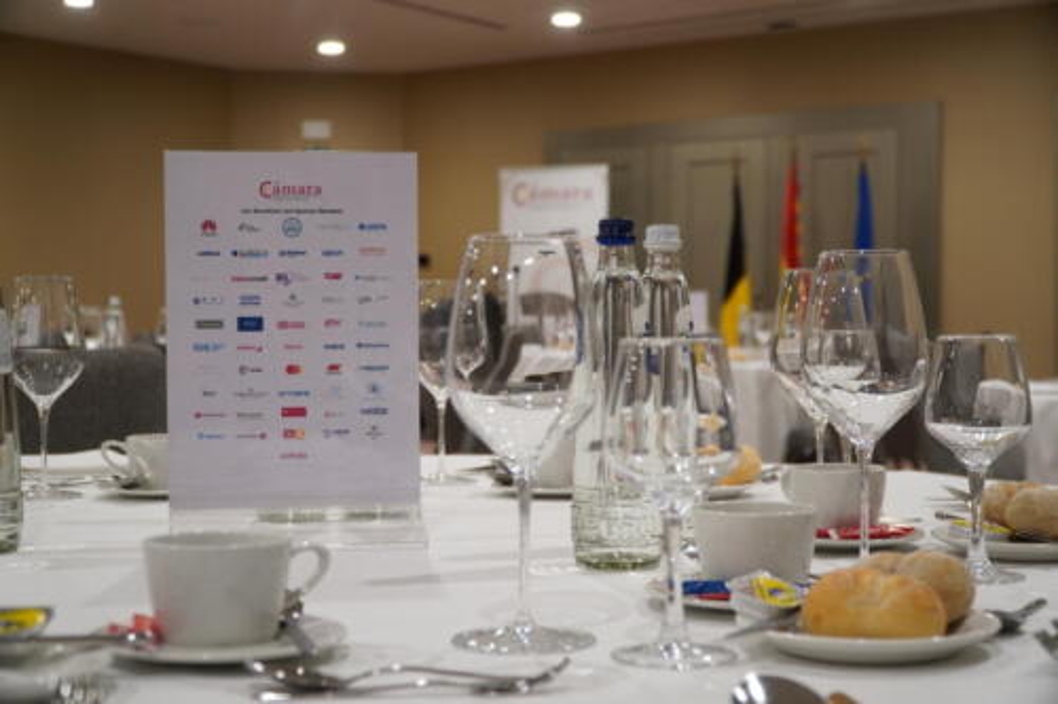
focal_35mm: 50
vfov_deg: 27.2
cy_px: 352
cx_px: 529
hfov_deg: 40.0
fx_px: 1454
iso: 640
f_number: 4
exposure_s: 1/160
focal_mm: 33
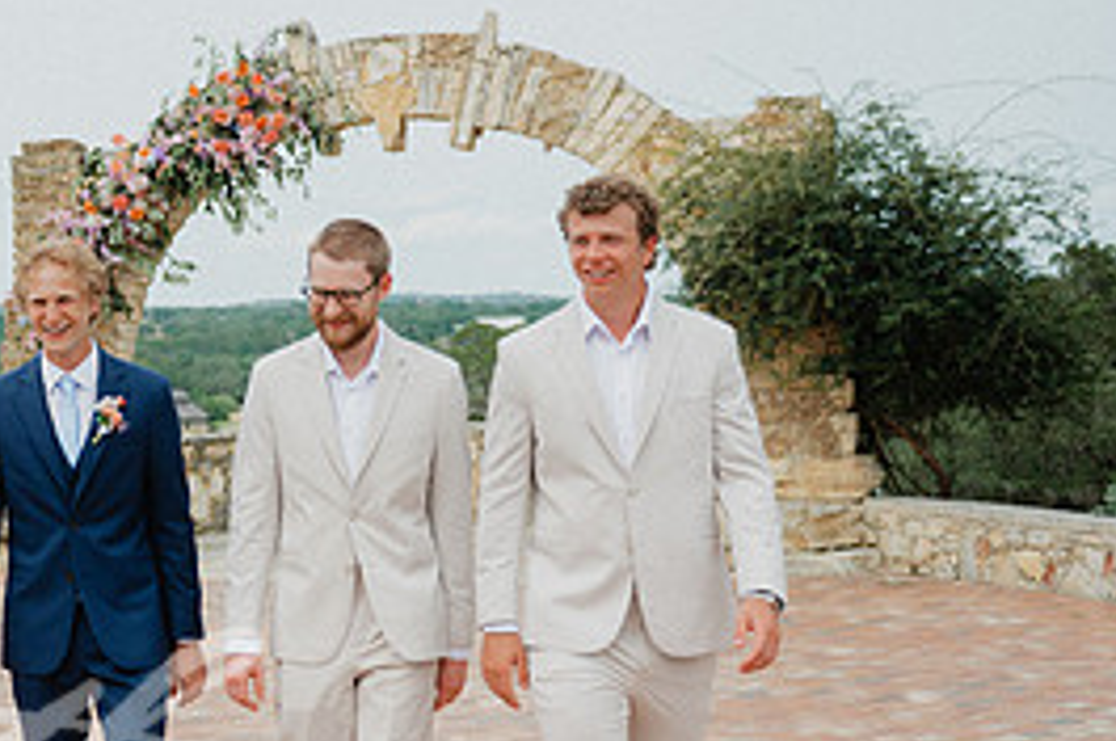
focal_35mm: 72
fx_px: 2229
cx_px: -29
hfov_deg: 26.4
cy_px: 359
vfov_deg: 18.9
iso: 400
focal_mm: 31
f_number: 2.8
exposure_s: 1/5000
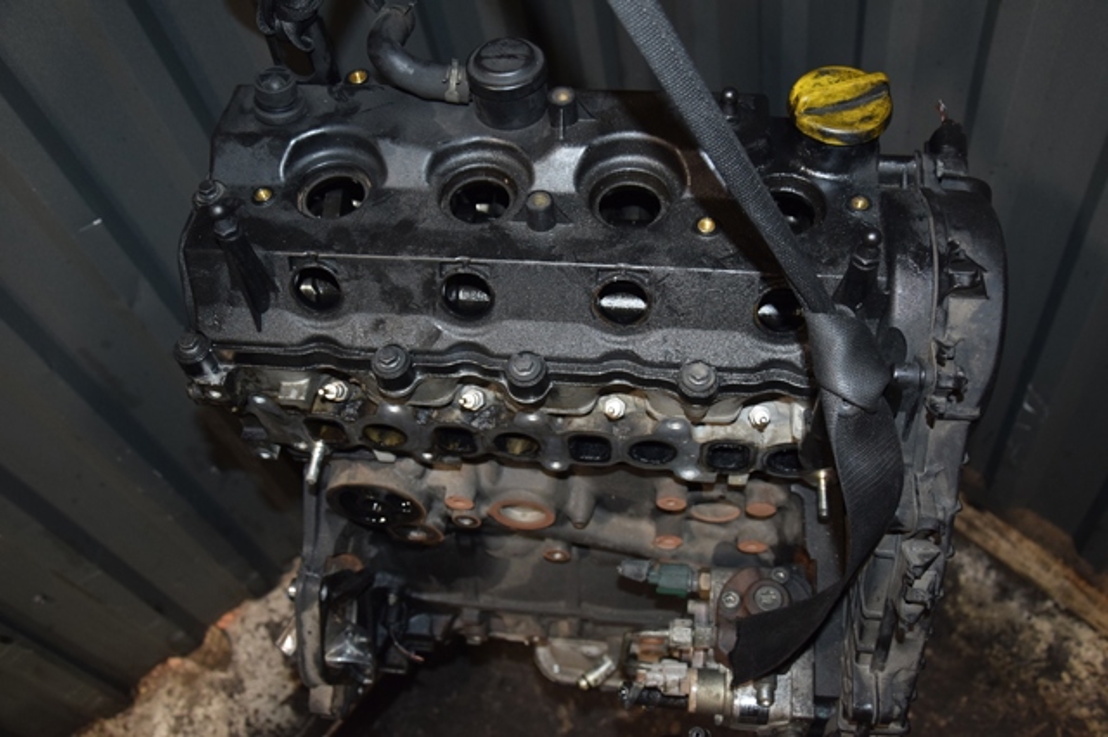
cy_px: 368
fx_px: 1015
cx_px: 554
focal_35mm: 33
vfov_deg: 39.9
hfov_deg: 57.2
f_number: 5
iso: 800
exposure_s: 1/60
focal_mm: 22
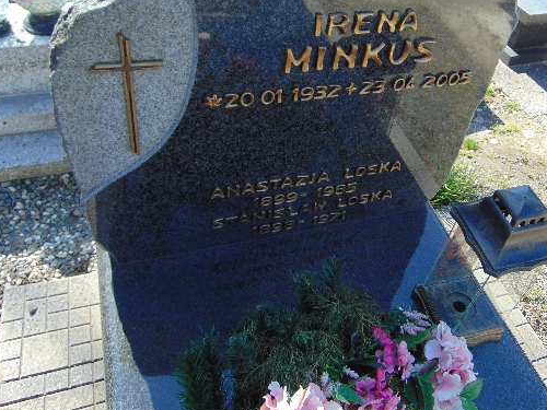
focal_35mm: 32
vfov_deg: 43.8
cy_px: 154
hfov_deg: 56.5
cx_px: 319
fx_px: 506
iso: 80
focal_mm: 4.5
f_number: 7.7
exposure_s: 1/800
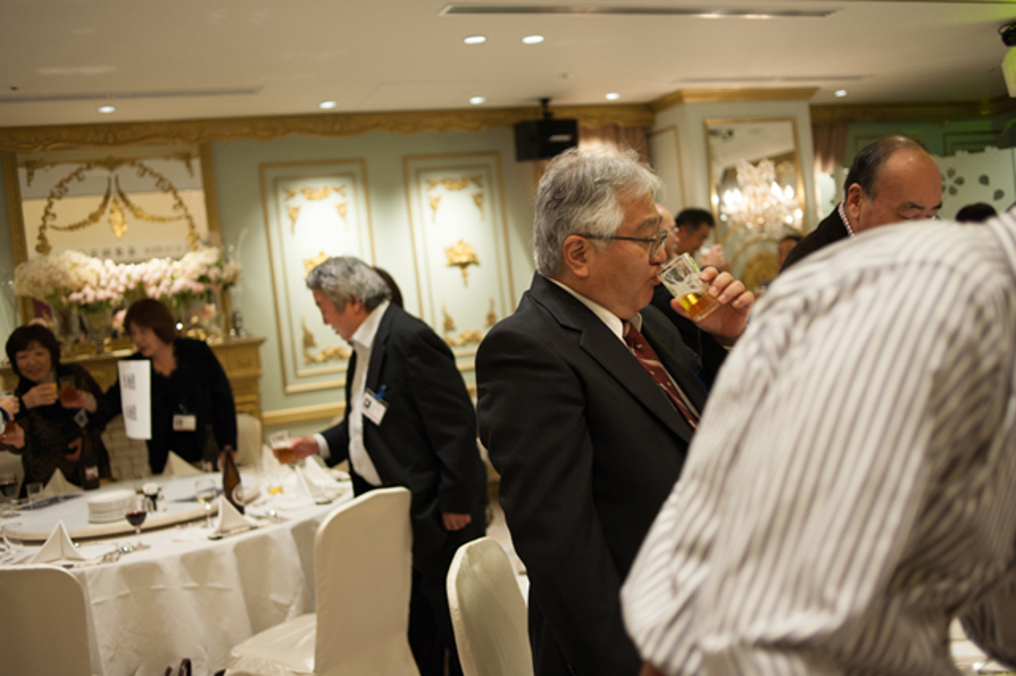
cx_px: 508
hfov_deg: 54.5
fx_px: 987
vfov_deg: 37.8
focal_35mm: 35
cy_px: 338
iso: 800
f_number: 2.8
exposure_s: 1/100
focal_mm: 35
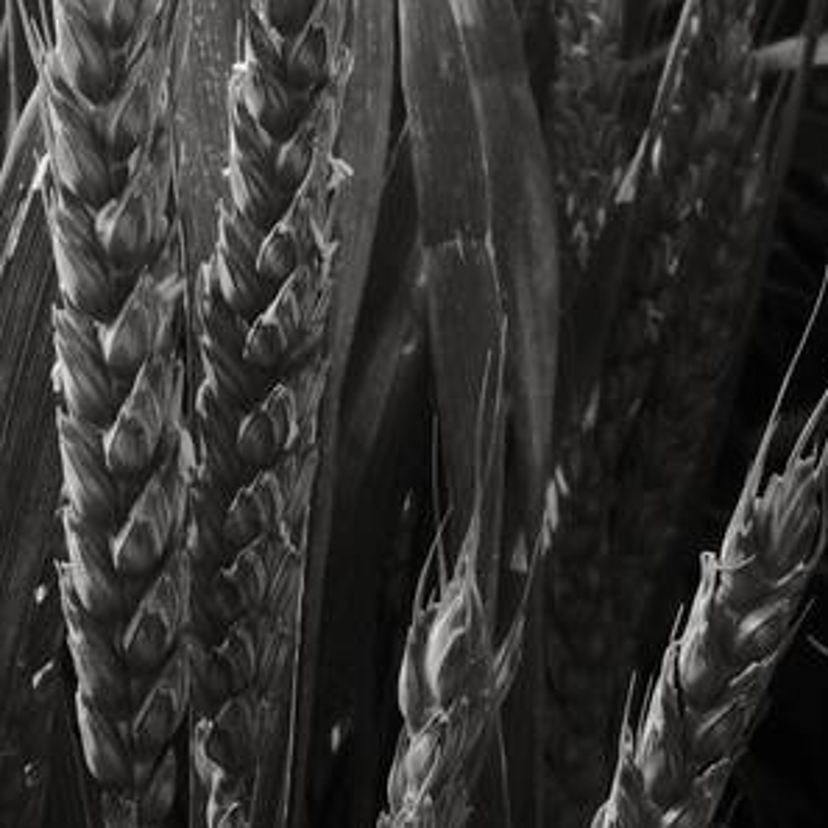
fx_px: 3599
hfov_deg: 13.1
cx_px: 220
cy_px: -210
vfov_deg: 12.7
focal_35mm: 133
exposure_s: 1/240
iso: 640
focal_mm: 19.2
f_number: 10
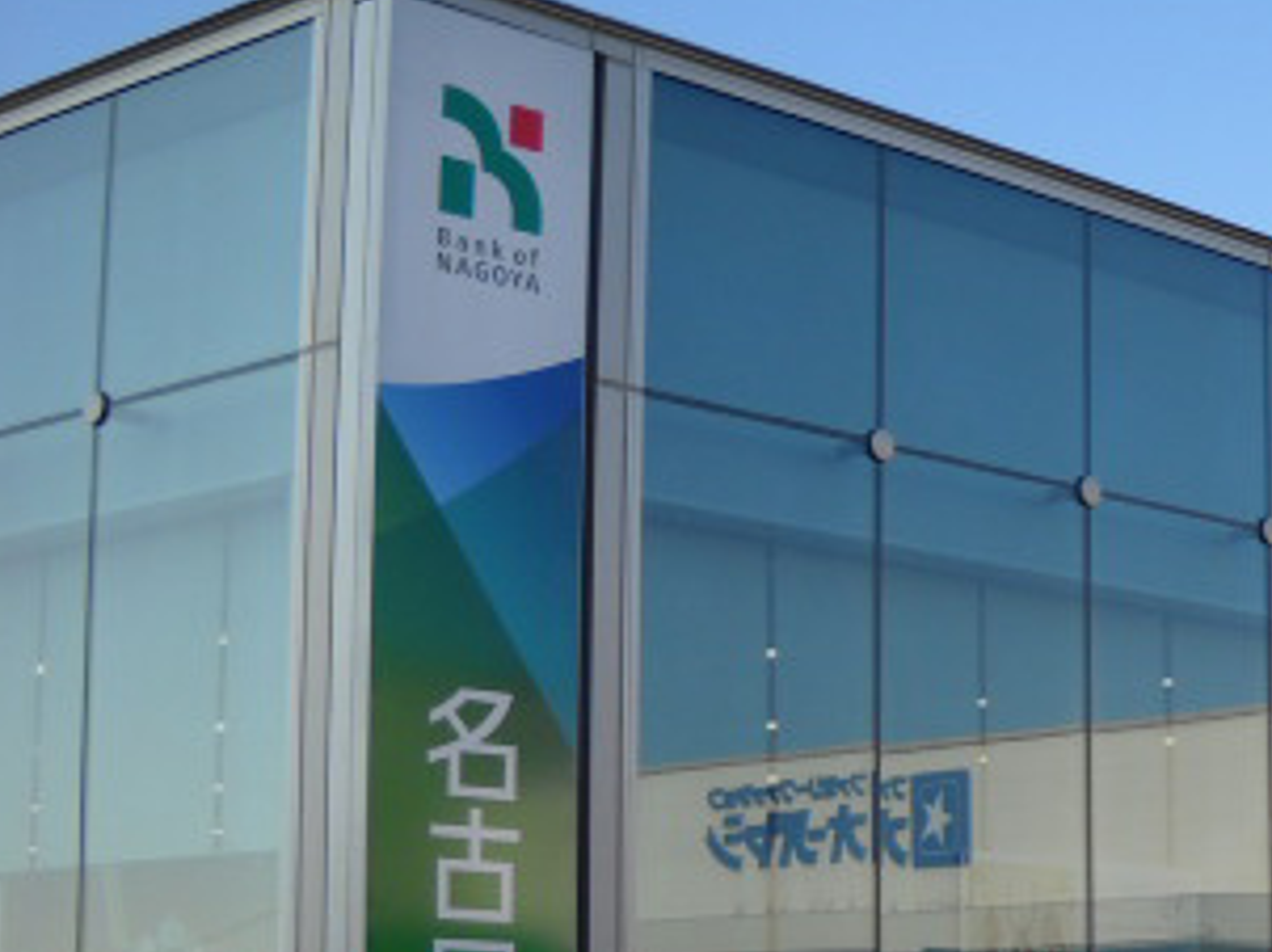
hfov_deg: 21.7
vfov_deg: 16.9
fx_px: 3194
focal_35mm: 87
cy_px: 712
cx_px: 1268
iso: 64
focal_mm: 6.72
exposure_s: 1/168
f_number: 5.5
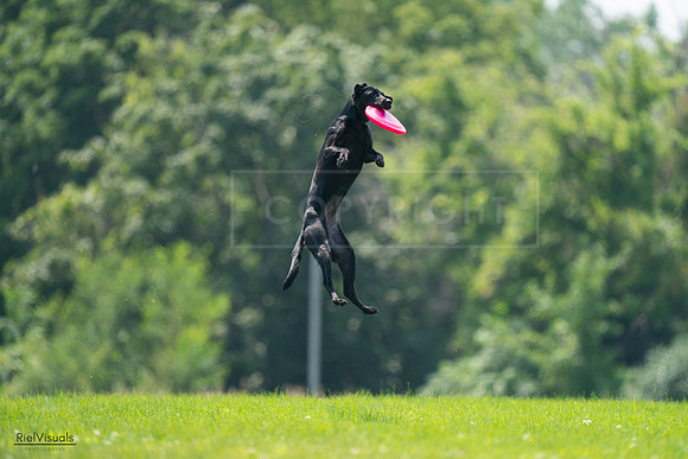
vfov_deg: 2.3
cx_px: 344
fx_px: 11469
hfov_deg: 3.4
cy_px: 230
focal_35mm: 600
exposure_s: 1/4000
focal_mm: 600
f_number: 6.3
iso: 2000
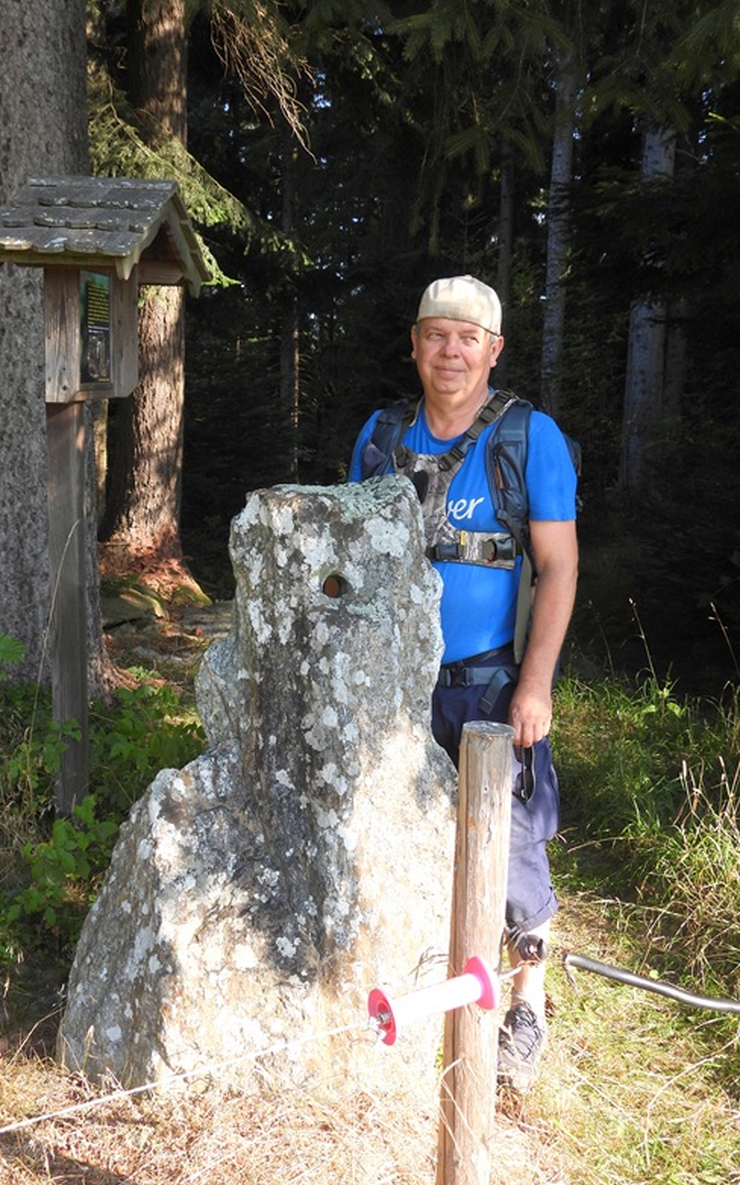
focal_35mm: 38
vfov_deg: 51.5
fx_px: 1226
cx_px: 308
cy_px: 602
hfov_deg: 33.5
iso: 100
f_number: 3.2
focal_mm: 6.2
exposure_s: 1/320
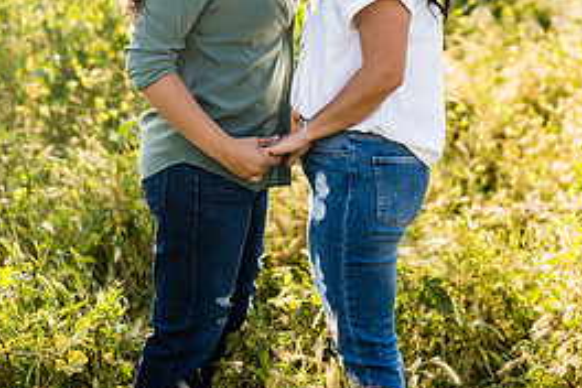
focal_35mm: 77
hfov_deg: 26.3
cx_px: 331
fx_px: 1245
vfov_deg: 17.6
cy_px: 72
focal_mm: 35
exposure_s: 1/3200
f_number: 1.4
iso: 100
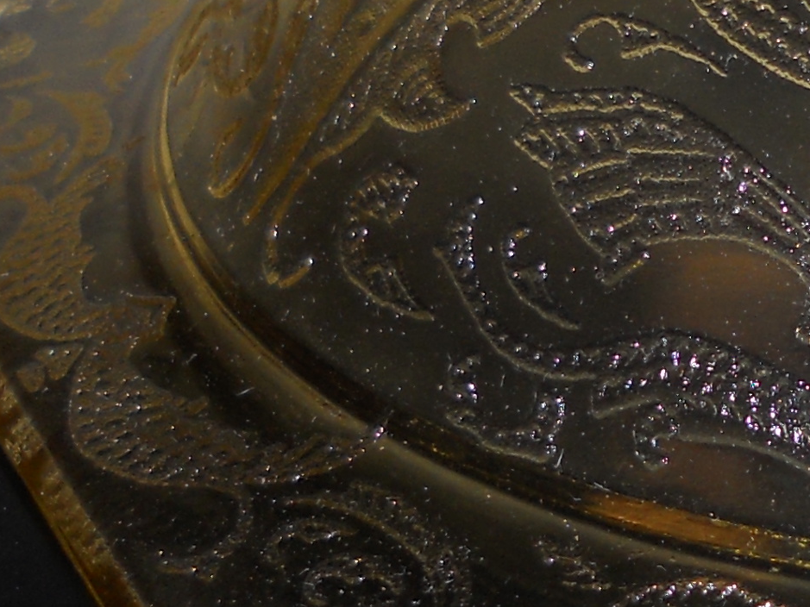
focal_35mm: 115
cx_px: 617
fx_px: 2691
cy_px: 281
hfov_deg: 17.0
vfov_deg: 12.9
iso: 80
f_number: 8
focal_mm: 4.9
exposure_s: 1/25
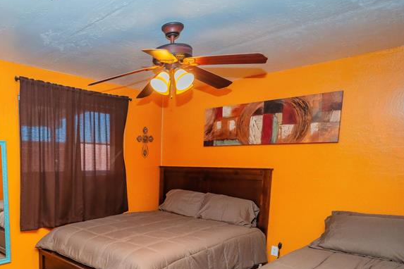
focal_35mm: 25
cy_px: 196
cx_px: 110
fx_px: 281
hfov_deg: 67.8
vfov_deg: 49.6
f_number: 4
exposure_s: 1/60
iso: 1600
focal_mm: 14
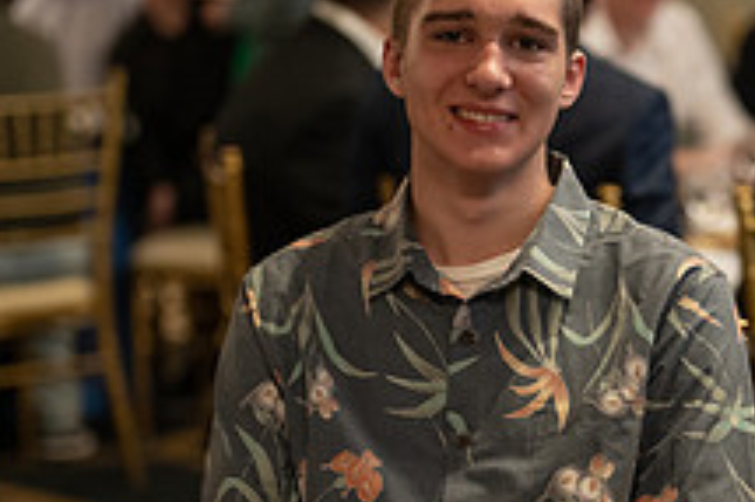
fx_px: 2829
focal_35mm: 135
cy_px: 332
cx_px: 615
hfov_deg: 15.1
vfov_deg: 10.1
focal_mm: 50
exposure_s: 1/320
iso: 1250
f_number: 1.2
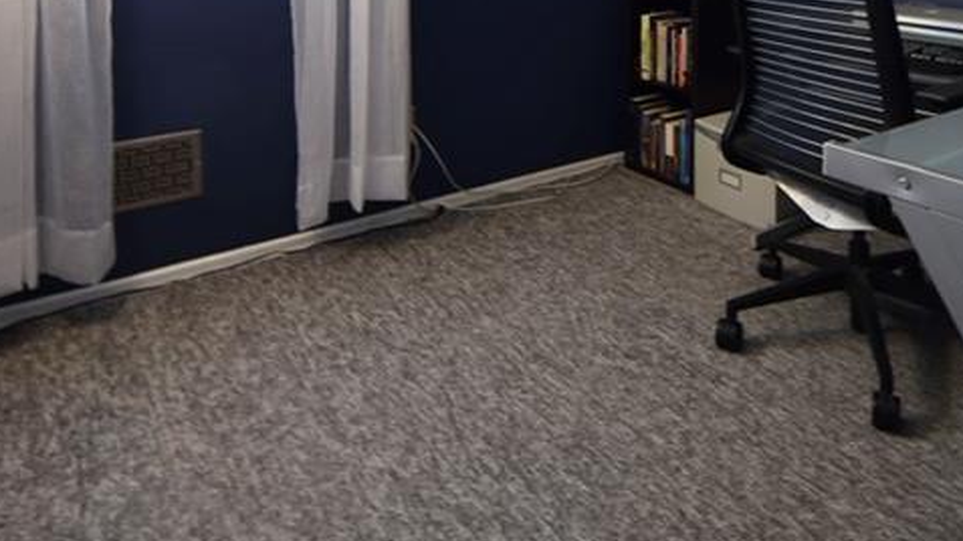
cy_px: -48
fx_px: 689
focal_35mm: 27
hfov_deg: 68.8
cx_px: 602
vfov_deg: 36.5
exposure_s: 1/13
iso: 100
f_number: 4.5
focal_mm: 8
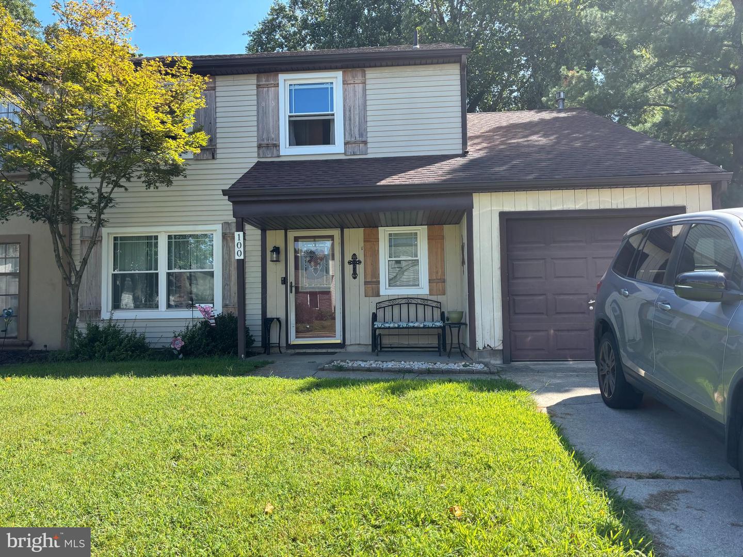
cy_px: 278
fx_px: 558
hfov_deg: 67.3
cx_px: 372
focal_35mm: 26
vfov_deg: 53.1
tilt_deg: +3.3
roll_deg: +0.3
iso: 50
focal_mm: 5.96
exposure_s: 1/1080
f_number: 1.6
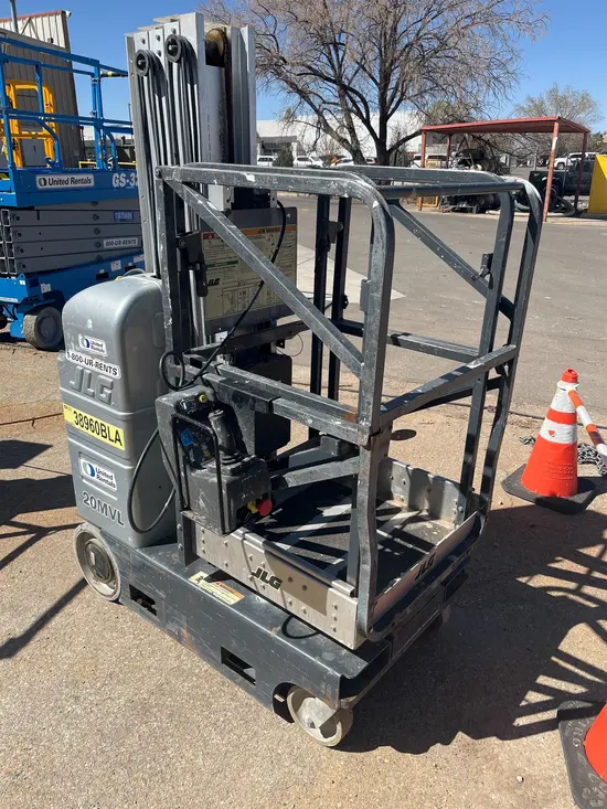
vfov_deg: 67.3
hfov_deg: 53.1
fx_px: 608
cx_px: 304
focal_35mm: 26
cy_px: 404
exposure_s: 1/2899
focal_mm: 5.1
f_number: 1.6
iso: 50
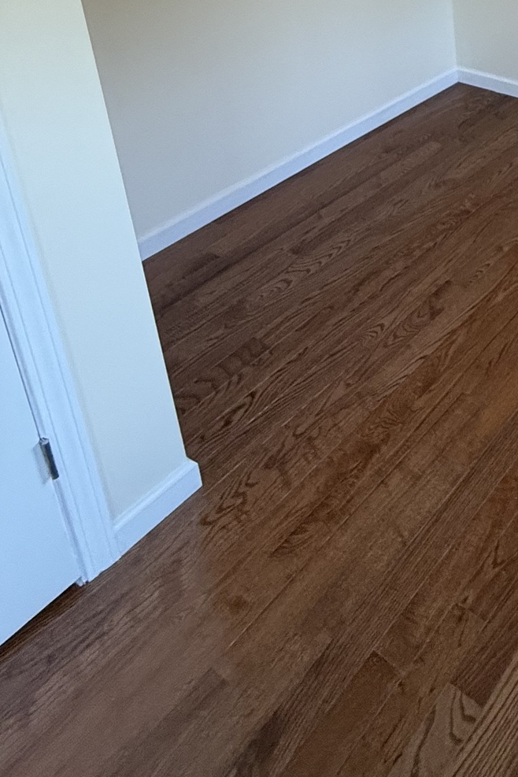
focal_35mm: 34
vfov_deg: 45.2
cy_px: -33
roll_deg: -1.8
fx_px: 734
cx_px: 672
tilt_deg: -17.3
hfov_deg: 30.6
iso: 320
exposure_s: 1/120
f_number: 2.2
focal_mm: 2.22
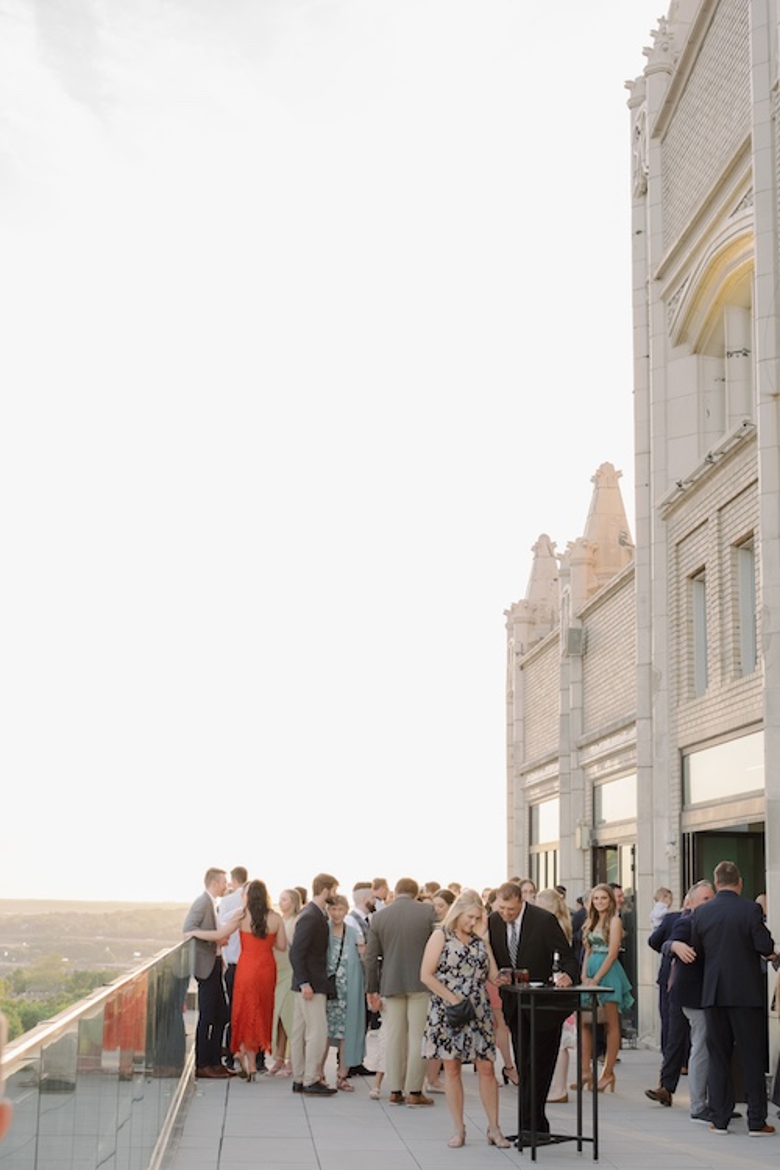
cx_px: 390
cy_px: 585
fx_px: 1625
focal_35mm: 50
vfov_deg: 39.6
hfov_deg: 27.0
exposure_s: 1/250
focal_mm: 33
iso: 400
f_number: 4
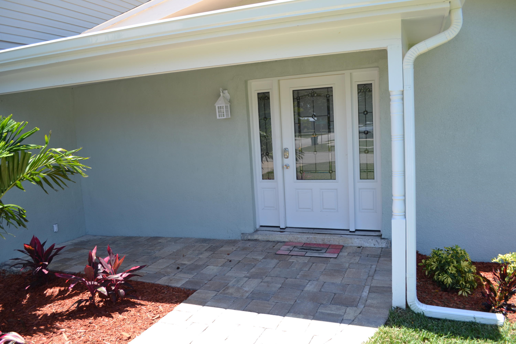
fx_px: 387
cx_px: 258
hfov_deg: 67.4
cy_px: 172
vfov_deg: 47.9
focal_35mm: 27
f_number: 6.3
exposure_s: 1/160
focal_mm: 18
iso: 100
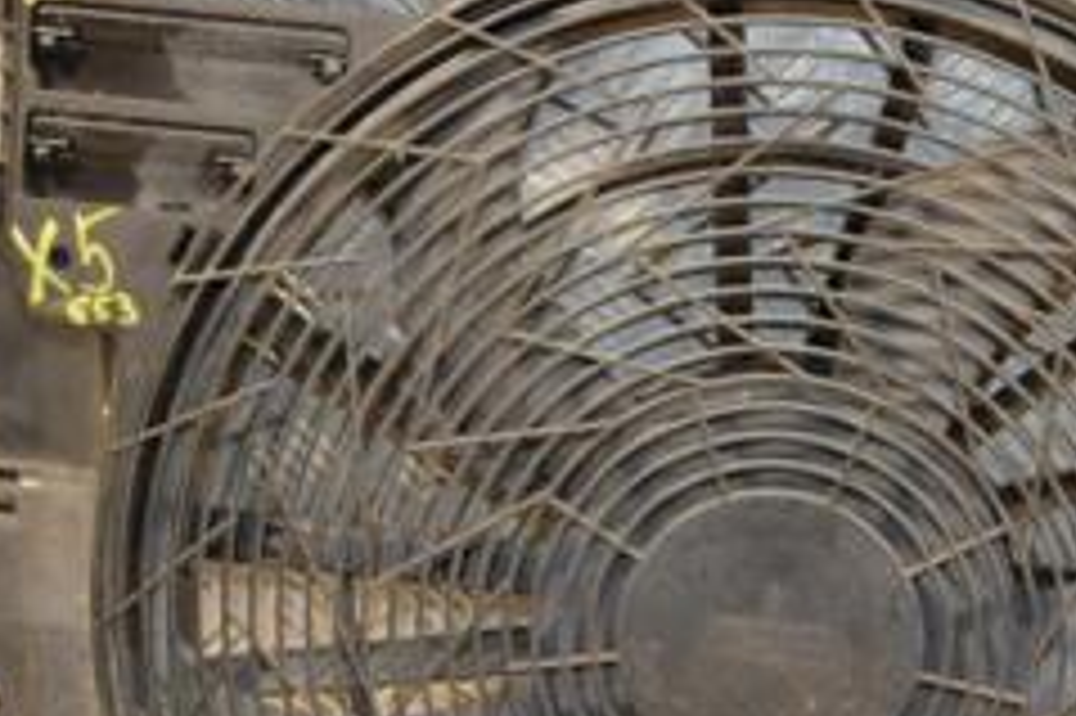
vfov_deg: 16.4
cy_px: 486
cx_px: 725
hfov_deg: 24.4
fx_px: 2479
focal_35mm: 83
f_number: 5
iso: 800
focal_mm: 22
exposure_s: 1/125
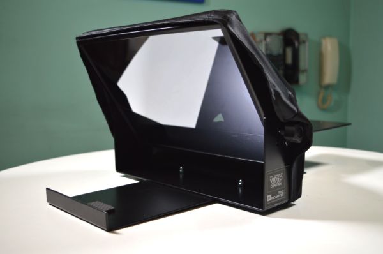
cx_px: 192
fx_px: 446
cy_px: 127
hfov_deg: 46.5
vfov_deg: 31.8
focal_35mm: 42
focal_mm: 28
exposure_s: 1/125
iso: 400
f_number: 4.2
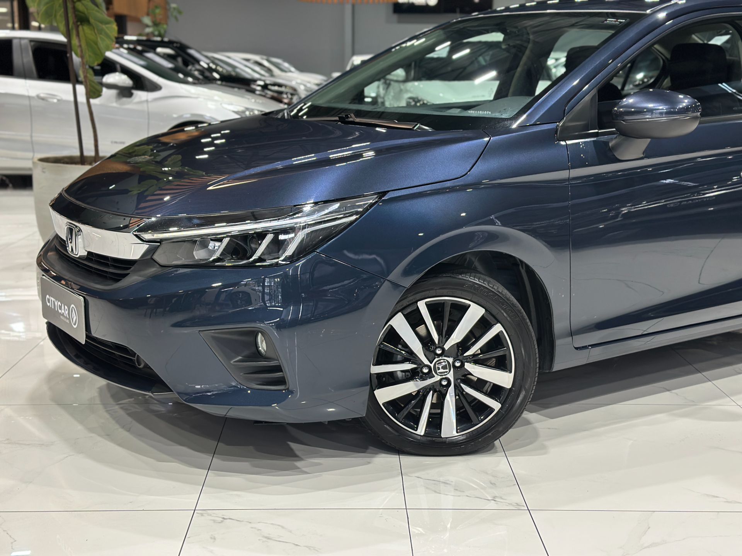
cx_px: 371
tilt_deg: -11.8
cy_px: 278
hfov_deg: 39.7
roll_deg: -0.8
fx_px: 1029
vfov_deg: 30.3
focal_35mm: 48
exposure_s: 1/60
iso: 160
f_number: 1.78
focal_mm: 6.86
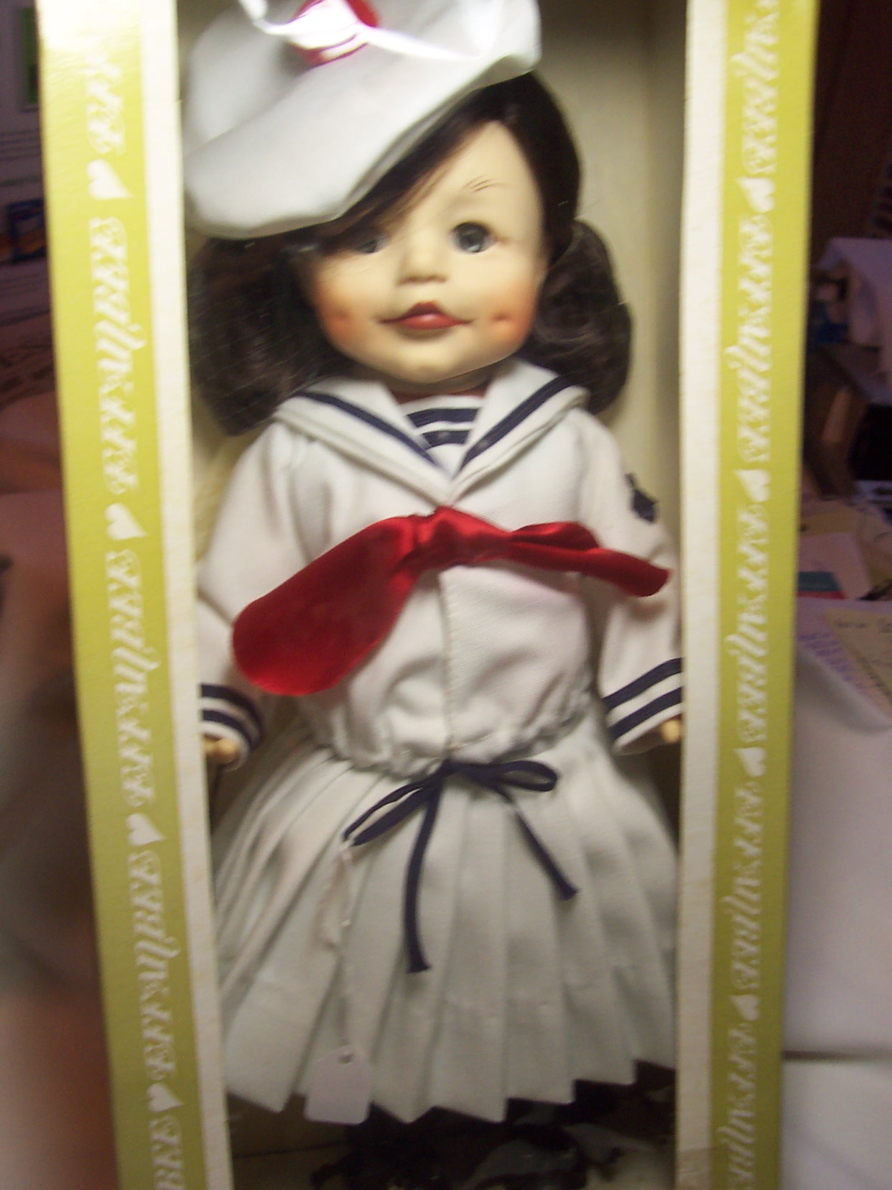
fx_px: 1271
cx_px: 446
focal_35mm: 37
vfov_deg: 50.1
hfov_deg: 38.7
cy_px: 595
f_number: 2.8
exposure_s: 1/30
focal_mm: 5.6
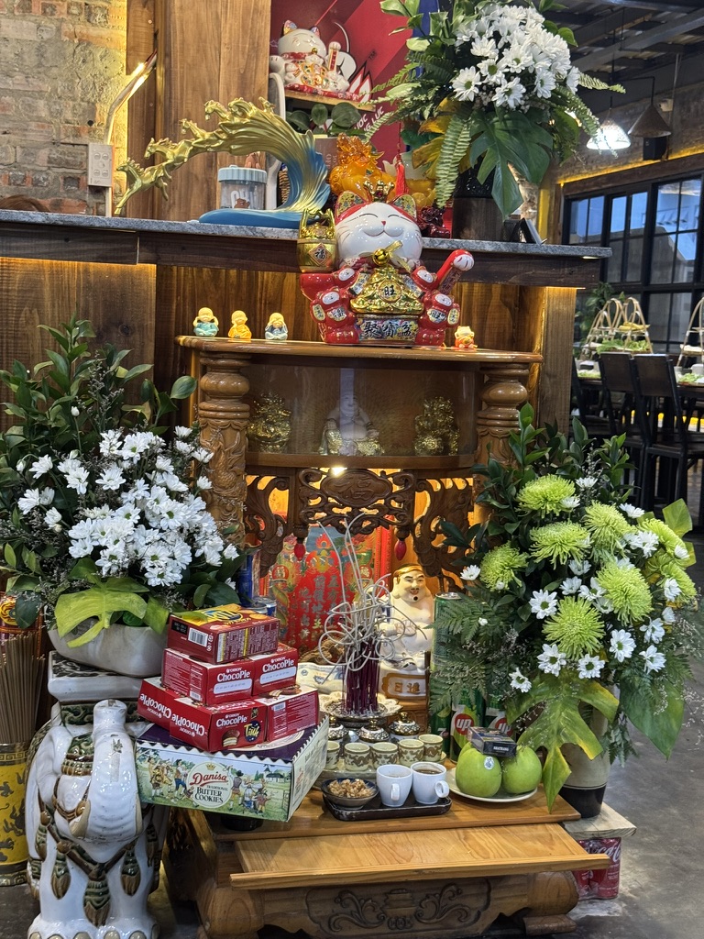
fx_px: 1302
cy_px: 470
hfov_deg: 30.3
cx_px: 352
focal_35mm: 48
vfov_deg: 39.7
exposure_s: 1/50
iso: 250
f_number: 1.78
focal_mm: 6.76
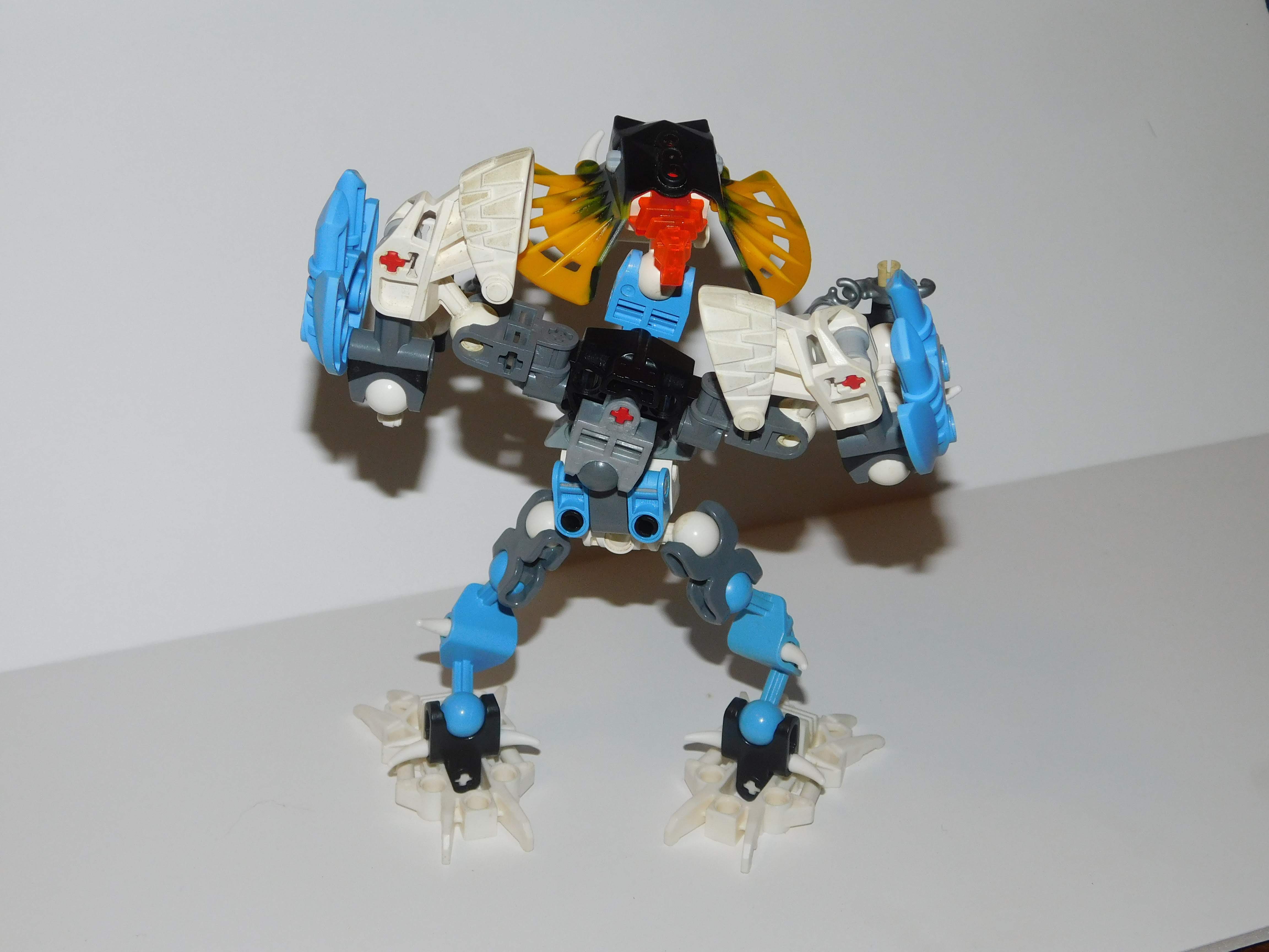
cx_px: 634
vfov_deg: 24.8
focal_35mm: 59
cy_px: 476
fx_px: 2163
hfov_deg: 32.7
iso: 200
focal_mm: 10.4
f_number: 4
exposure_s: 1/30
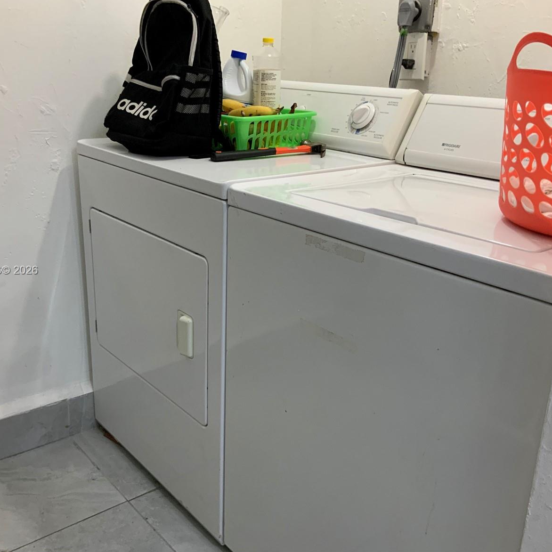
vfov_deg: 47.2
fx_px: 631
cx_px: 268
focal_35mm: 35
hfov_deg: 47.2
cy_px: 271
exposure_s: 1/60
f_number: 1.8
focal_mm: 3
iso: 100
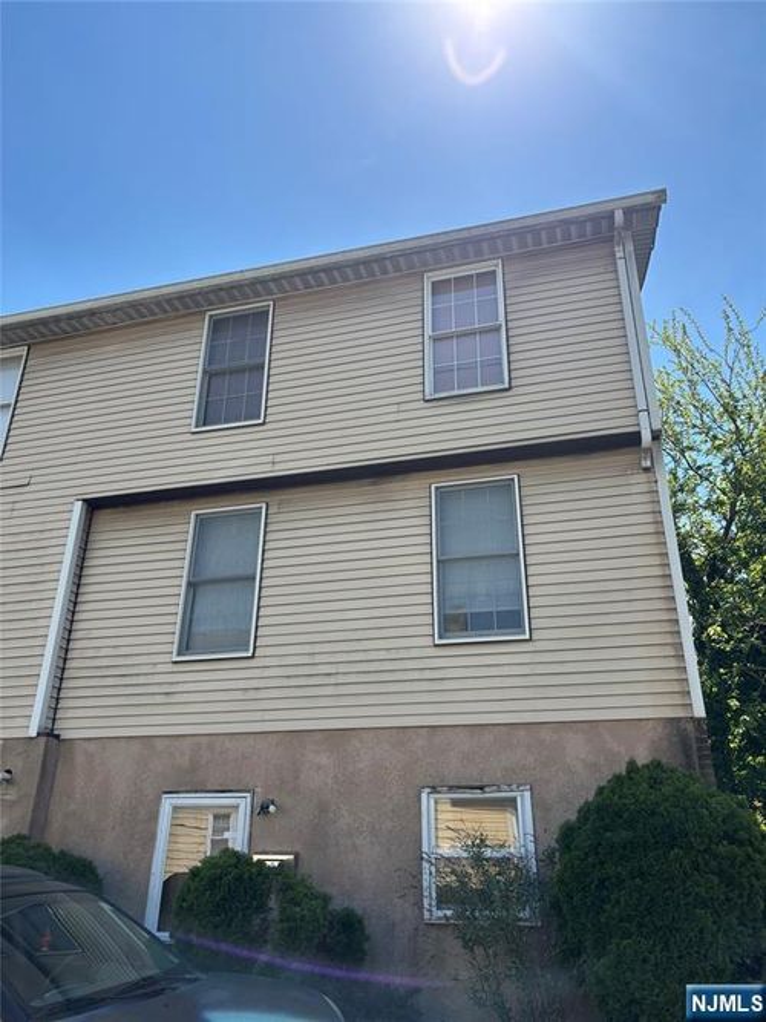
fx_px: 767
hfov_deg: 53.0
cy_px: 511
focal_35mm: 26
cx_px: 383
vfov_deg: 67.3
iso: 50
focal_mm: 5.96
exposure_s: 1/3311
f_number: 1.6
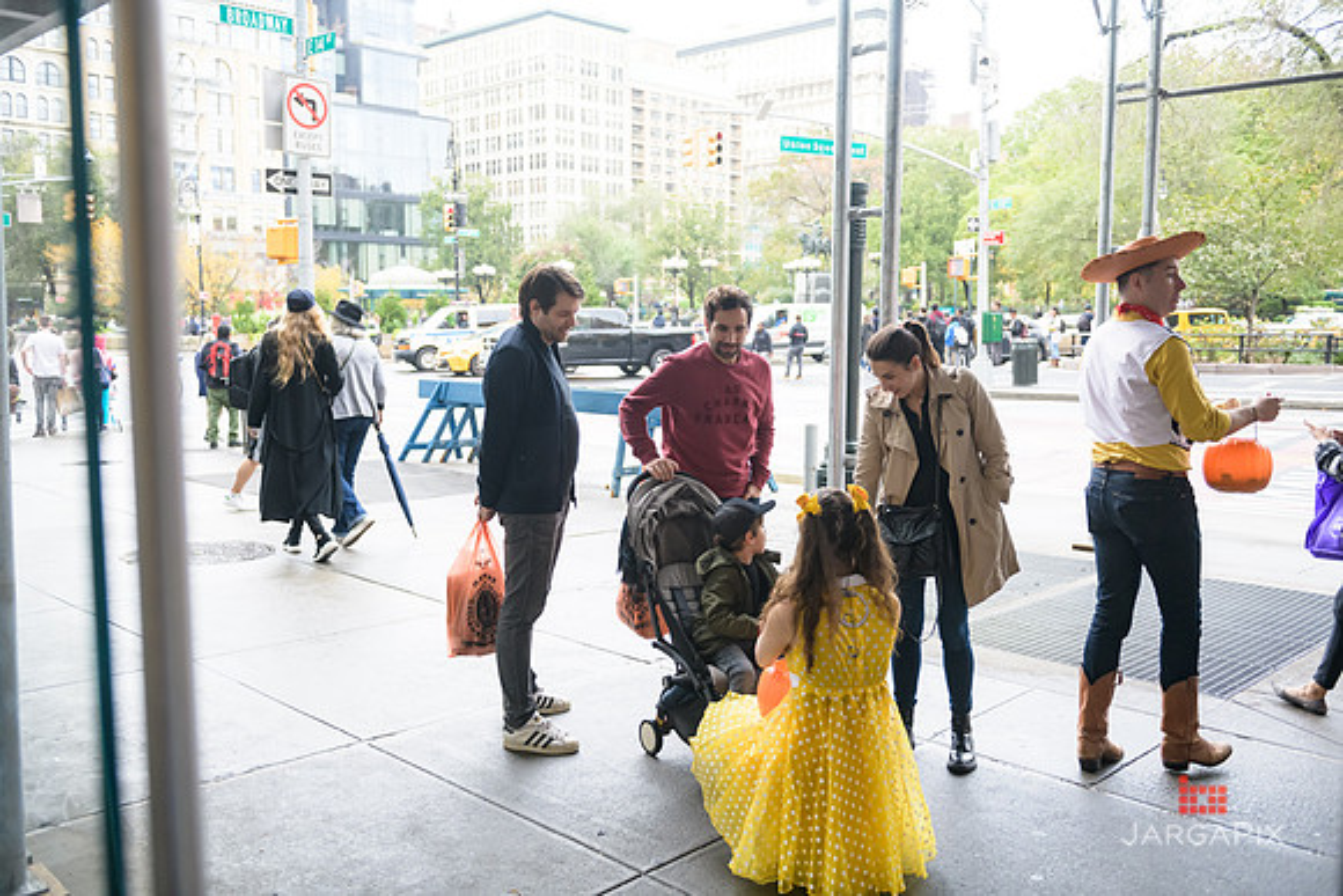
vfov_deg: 41.1
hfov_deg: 58.7
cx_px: 672
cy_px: 448
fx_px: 1194
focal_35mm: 32
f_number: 3.2
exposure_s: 1/500
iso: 800
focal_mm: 32
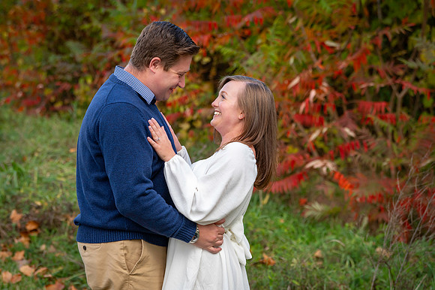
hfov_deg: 23.4
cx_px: 218
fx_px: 1049
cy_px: 145
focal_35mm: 87
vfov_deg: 15.7
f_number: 4.5
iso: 1250
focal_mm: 86
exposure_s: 1/1600
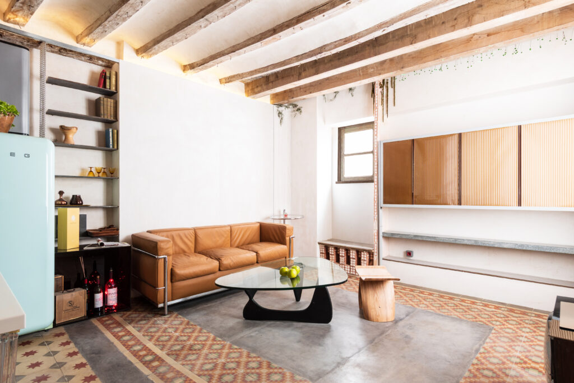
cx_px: 287
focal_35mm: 18
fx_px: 287
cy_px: 192
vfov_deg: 67.4
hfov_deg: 90.0
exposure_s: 4
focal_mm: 12
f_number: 8
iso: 100
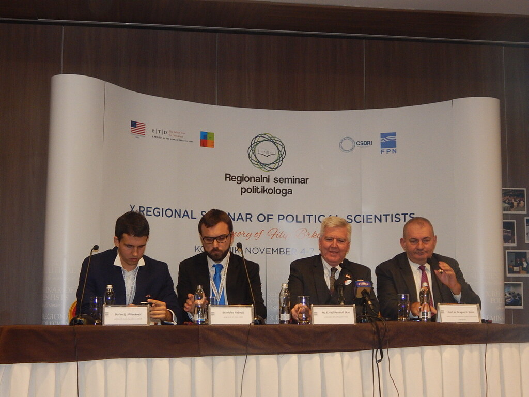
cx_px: 264
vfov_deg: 24.0
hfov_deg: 31.7
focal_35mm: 61
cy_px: 198
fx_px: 932
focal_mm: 10.9
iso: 280
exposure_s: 1/30
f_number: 4
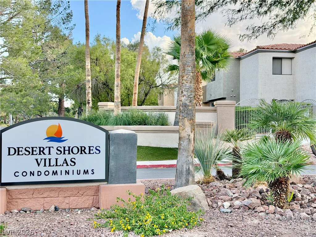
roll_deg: -0.1
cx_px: 158
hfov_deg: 39.7
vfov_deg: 30.3
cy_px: 118
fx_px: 438
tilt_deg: +1.0
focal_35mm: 48
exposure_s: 1/906
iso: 100
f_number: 1.78
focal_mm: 6.76
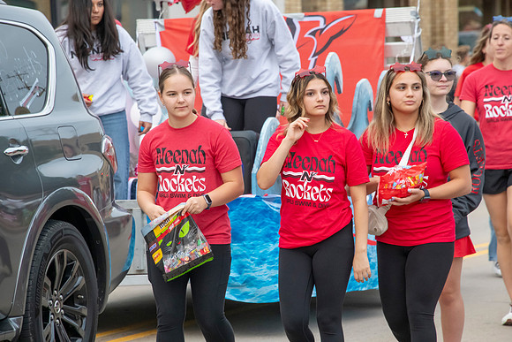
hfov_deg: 6.9
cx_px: 256
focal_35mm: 300
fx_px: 4267
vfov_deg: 4.6
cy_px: 171
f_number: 11
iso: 3200
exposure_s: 1/320
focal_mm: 300
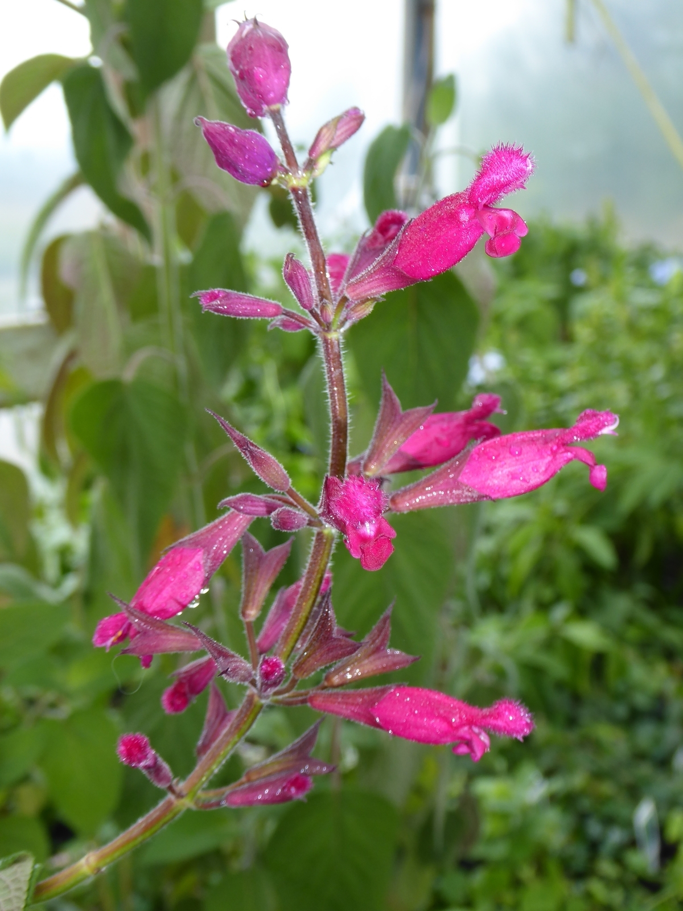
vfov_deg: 38.2
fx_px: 1315
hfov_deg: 29.1
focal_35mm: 50
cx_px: 342
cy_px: 456
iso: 100
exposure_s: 1/60
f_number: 4.1
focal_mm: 9
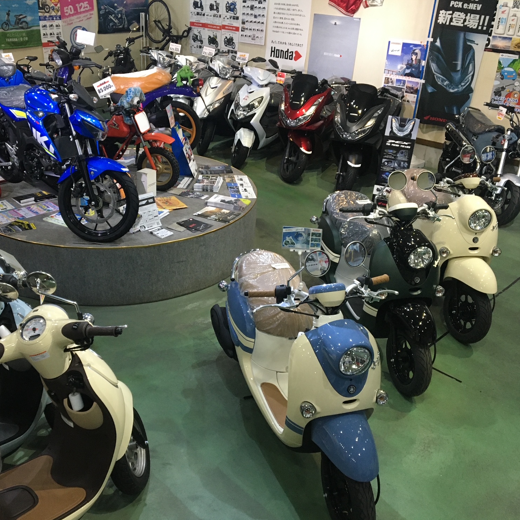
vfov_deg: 47.2
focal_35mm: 35
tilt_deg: -24.9
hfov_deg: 46.9
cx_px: 208
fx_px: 595
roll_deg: -1.2
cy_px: 256
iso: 125
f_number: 2.2
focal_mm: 4.15
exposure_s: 1/30
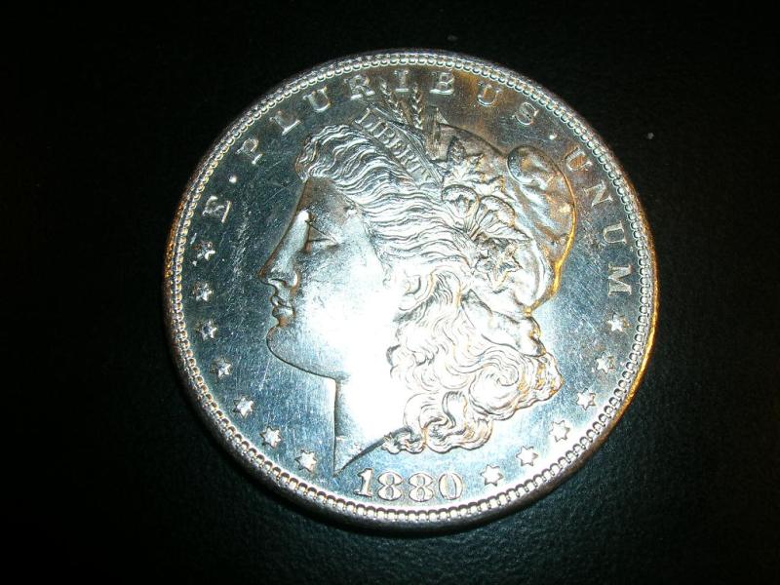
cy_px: 292
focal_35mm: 42
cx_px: 390
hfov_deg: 44.8
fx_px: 946
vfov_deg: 34.3
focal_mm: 7
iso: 50
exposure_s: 1/60.1
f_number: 5.2
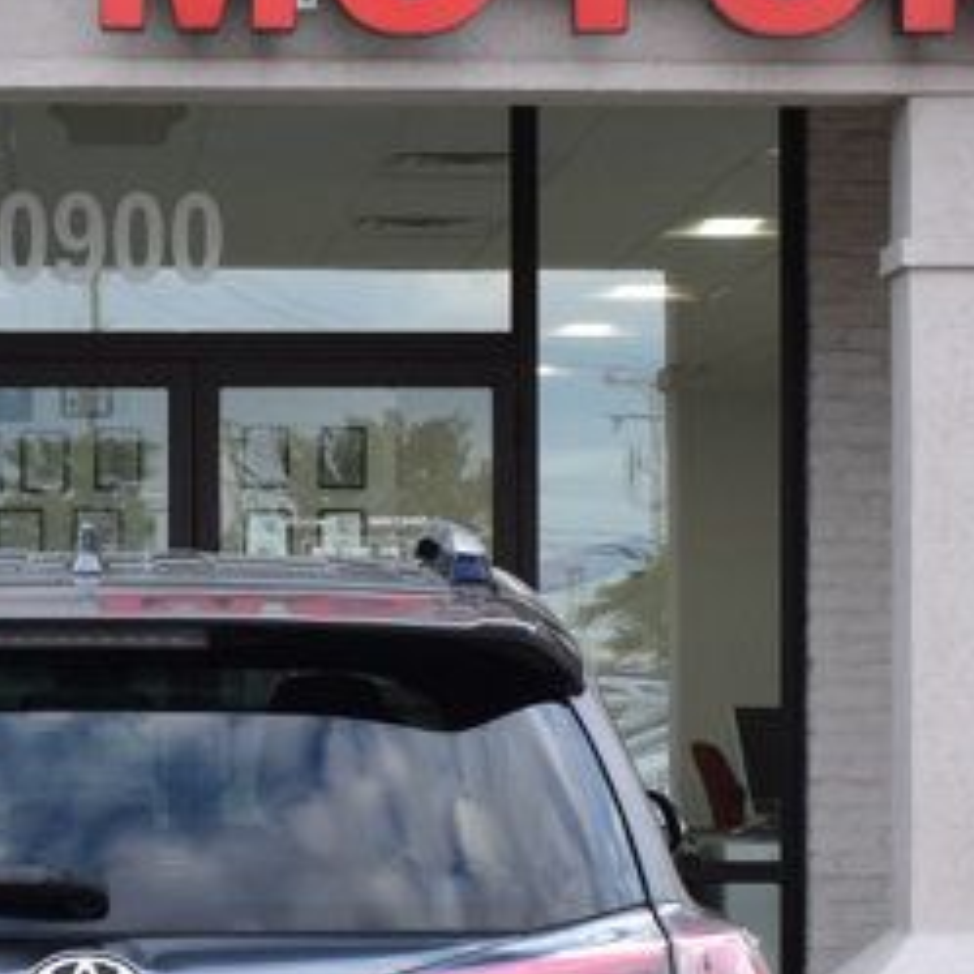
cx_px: 266
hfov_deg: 13.8
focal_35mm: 126
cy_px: 786
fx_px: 4011
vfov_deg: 13.8
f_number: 9
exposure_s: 1/125
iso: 400
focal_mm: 24
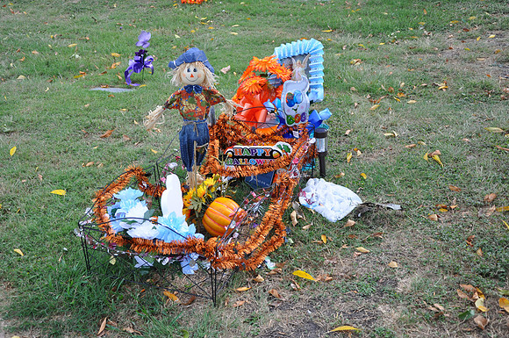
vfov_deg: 29.8
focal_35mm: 45
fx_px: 635
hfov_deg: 43.7
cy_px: 169
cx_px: 254
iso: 220
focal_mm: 30
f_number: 5.6
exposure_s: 1/125
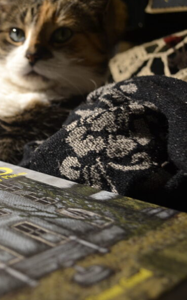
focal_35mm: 53
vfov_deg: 38.2
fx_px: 432
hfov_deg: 22.9
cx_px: -20
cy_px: 140
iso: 400
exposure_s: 1/30
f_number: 3.8
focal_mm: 20
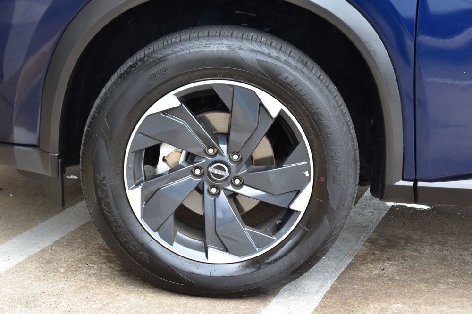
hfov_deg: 24.1
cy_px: 159
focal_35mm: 85
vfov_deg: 16.2
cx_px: 232
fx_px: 1108
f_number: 8
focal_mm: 55
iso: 400
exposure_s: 1/80
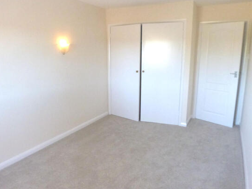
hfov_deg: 65.2
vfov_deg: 51.3
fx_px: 197
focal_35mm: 27
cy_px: 89
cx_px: 116
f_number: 2.8
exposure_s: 1/80
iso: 800
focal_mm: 4.5
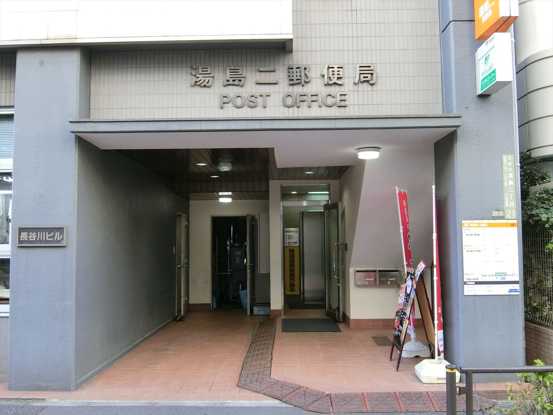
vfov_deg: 41.8
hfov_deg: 54.0
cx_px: 276
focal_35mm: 34
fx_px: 543
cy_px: 208
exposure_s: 1/125
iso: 320
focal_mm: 7.2
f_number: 3.4
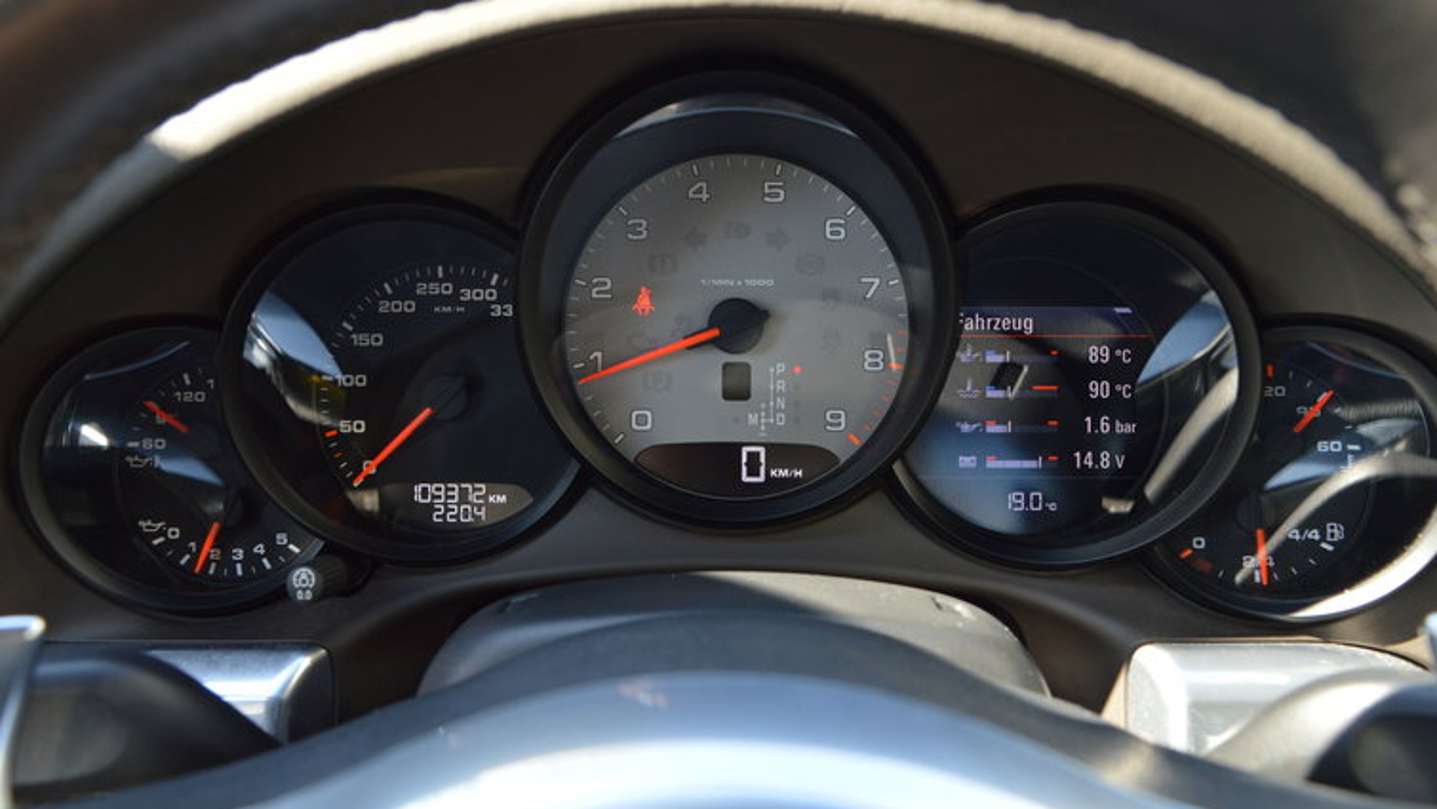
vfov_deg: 35.1
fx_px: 1278
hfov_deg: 58.7
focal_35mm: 34
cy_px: 385
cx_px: 716
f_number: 5.6
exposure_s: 1/125
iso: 360
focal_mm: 21
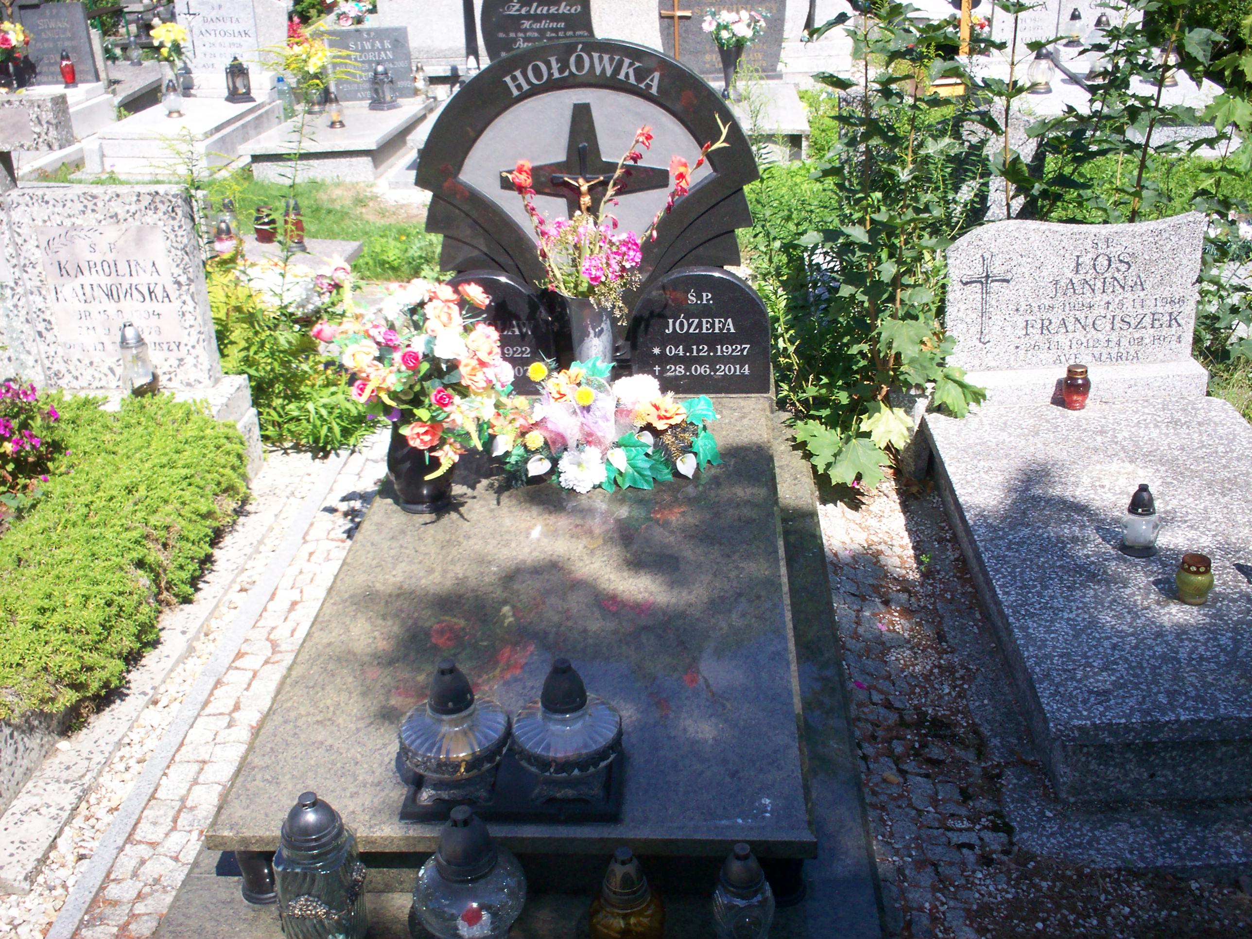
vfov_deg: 39.7
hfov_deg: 51.4
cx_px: 626
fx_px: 1302
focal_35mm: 36
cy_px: 470
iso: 100
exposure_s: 1/275
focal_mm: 6
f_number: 4.5
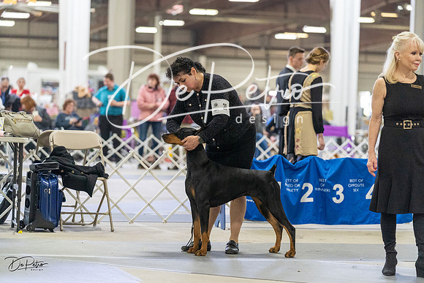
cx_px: 212
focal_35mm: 129
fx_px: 1520
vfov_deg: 10.6
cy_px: 142
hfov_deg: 15.9
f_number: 3.5
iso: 6400
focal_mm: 129
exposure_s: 1/320
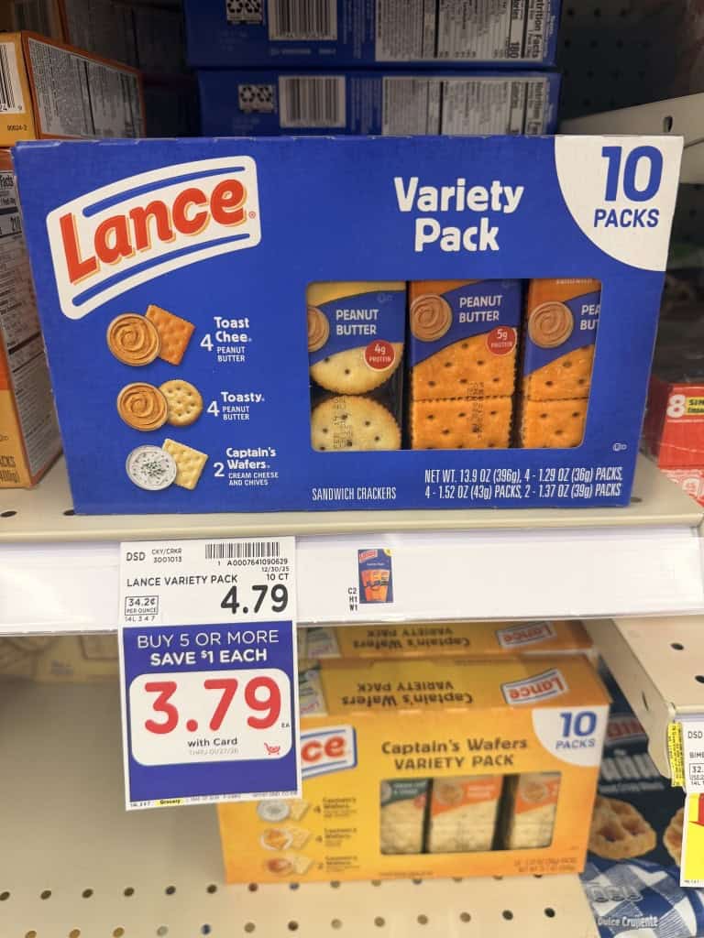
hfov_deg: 56.8
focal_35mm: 24
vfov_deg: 71.6
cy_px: 469
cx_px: 352
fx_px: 651
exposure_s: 1/66
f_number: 1.8
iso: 160
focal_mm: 6.8
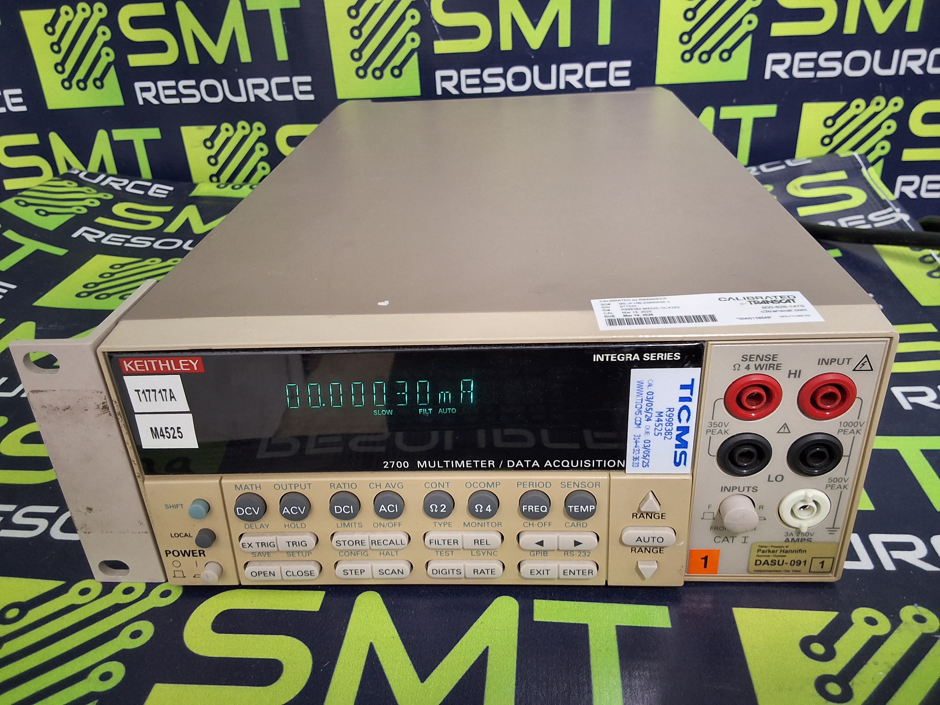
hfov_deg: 63.4
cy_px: 352
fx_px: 760
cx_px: 470
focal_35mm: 28
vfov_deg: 49.7
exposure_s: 1/24
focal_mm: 2.91
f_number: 1.9
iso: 200
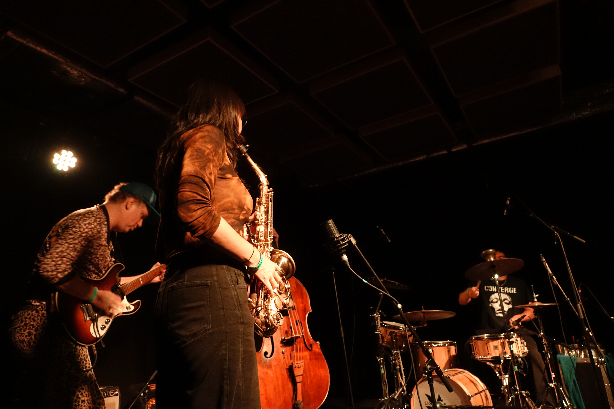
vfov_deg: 53.1
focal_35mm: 24
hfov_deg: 73.7
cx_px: 307
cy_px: 204
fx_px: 409
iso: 1250
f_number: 3.2
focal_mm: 8.8
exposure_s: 1/30
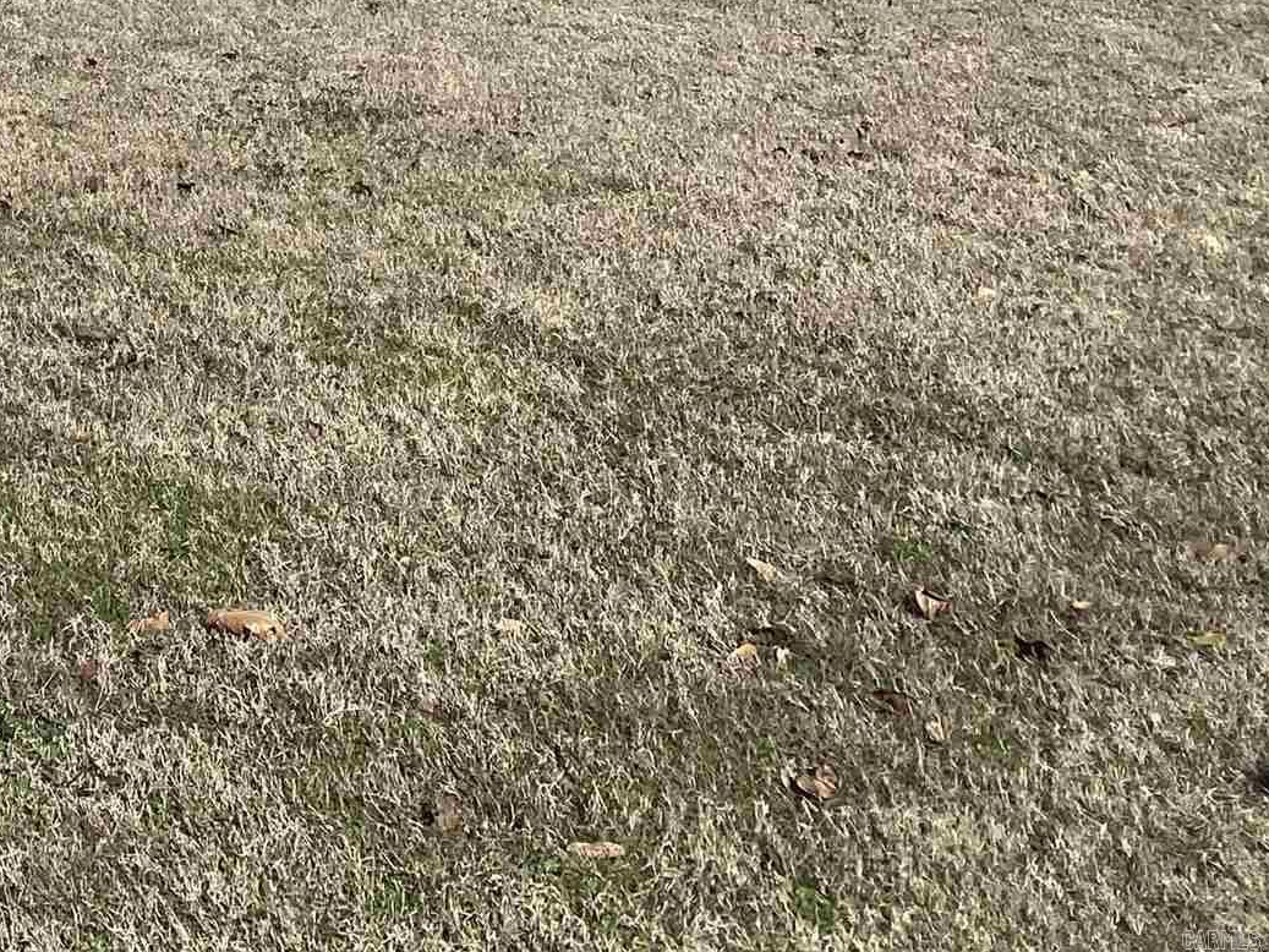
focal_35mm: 77
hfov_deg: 21.6
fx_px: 2823
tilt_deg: +1.9
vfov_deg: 17.3
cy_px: -456
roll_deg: -1.6
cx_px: -575
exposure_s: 1/3125
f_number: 1.8
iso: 32
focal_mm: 4.25
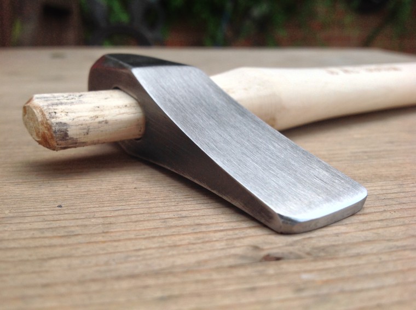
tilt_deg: -14.4
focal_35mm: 35
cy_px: 155
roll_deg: +1.0
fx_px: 420
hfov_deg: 52.7
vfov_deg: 40.6
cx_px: 208
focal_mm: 4.28
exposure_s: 1/549
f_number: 2.4
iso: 50
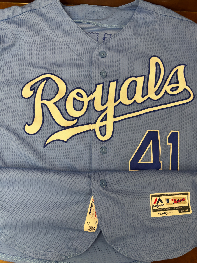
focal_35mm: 26
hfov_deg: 53.1
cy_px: 132
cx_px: 98
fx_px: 197
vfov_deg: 67.3
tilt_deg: -84.0
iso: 100
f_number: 1.6
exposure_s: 1/60
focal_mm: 5.96
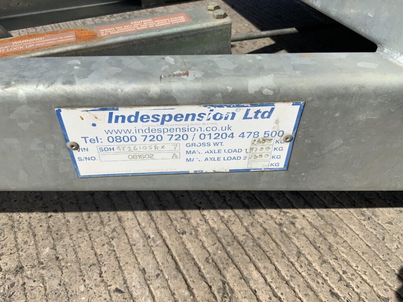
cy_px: 151
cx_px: 202
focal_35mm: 29
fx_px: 338
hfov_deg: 61.7
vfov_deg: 48.2
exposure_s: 1/2801
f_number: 1.8
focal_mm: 3
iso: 20
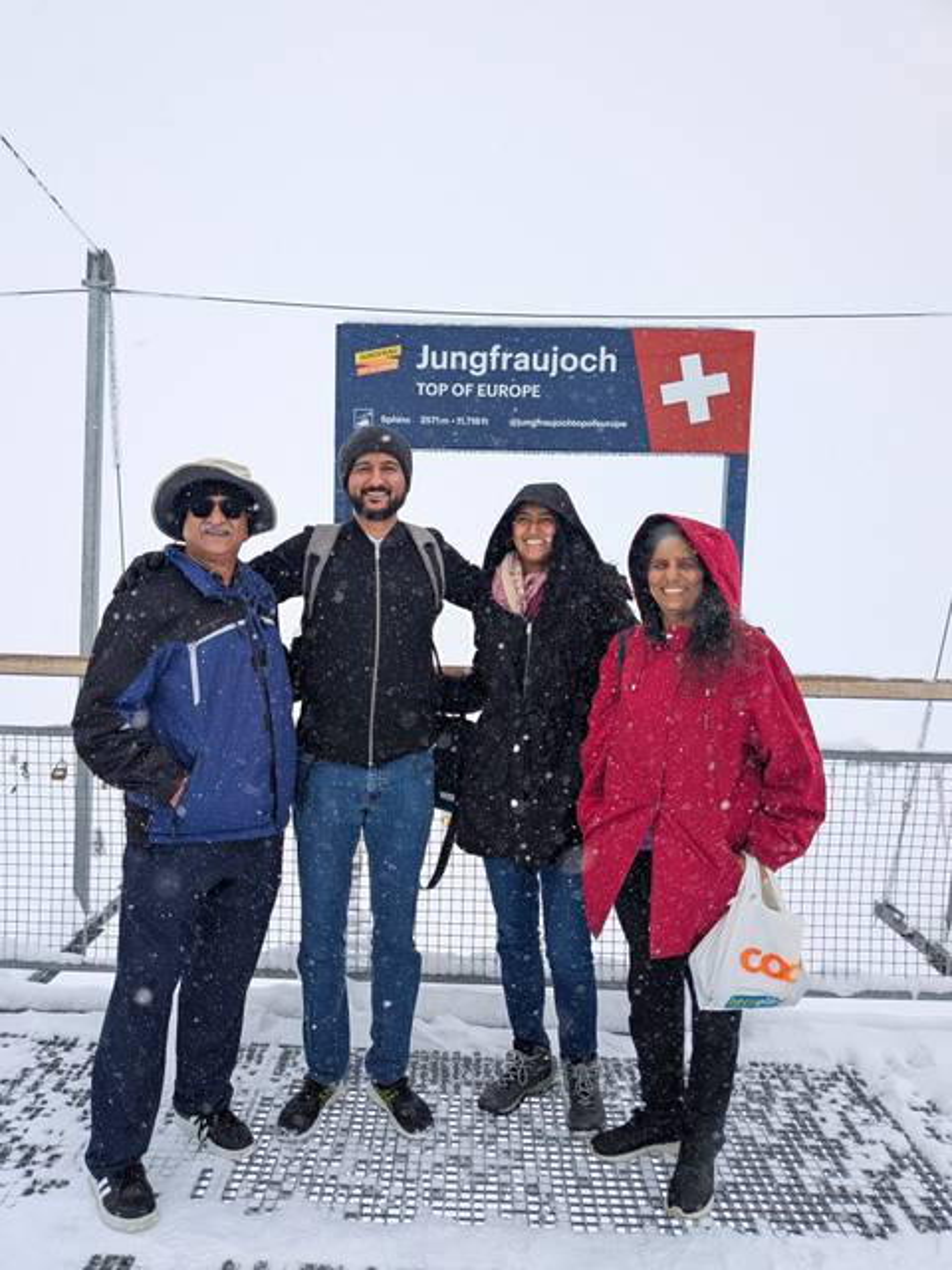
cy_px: 635
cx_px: 476
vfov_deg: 71.6
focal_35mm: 24
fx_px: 880
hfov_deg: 56.8
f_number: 1.7
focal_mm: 4.53
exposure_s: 1/4762
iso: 62
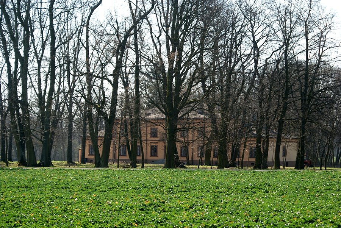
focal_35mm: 105
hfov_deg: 19.4
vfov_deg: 13.1
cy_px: 114
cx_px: 170
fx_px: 996
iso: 100
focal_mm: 70
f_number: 6.3
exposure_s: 1/160
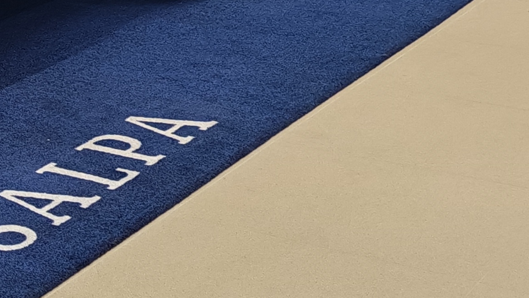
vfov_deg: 9.6
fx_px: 1725
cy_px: -131
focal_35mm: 123
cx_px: -369
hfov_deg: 15.4
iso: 250
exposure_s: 1/100
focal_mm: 6.12
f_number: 1.9
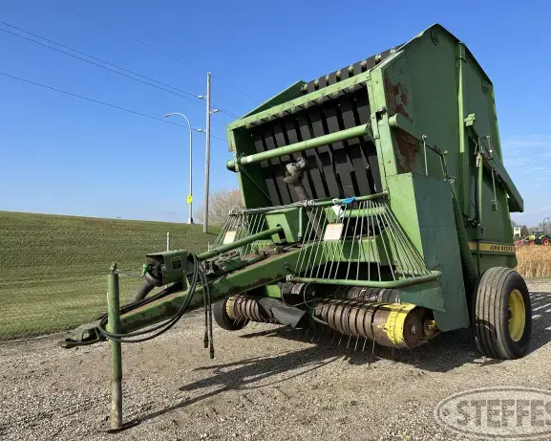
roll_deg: +0.9
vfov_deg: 54.9
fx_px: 424
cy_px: 222
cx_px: 297
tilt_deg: +4.0
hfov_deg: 66.0
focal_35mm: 26
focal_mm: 6.86
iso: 80
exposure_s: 1/3717
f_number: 1.78
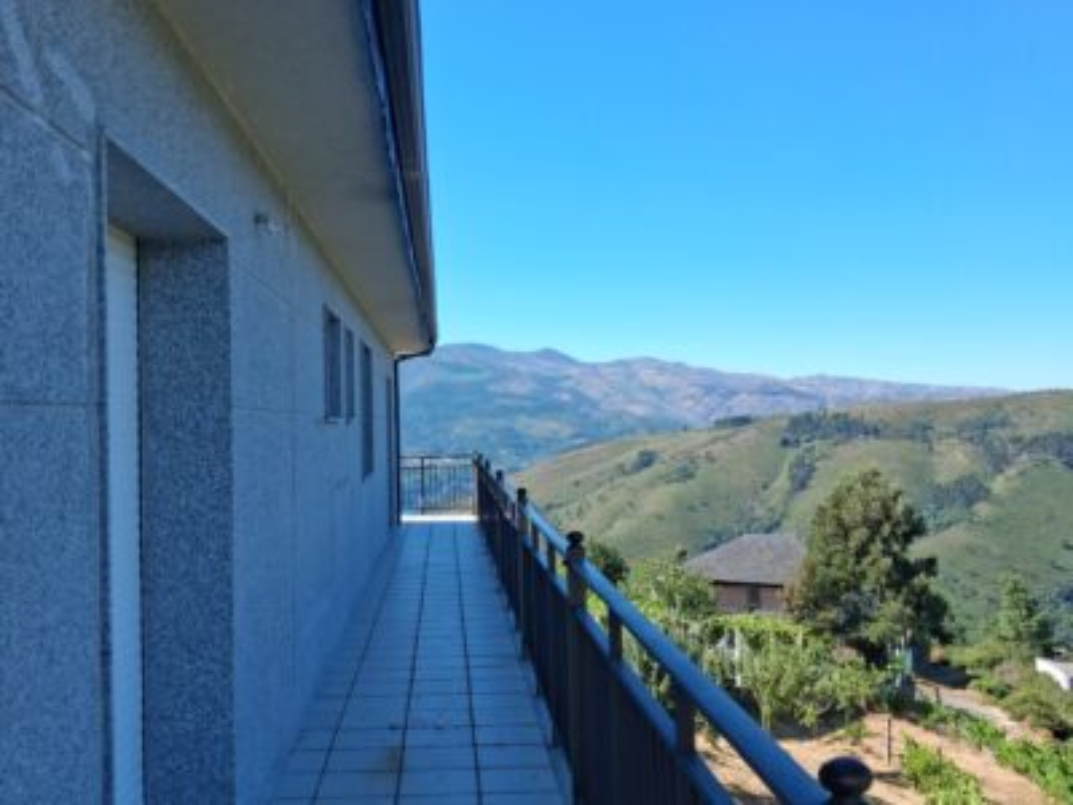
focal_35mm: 27
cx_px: 536
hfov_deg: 65.3
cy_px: 402
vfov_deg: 51.4
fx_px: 837
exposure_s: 1/369
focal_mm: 4
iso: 25
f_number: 1.8
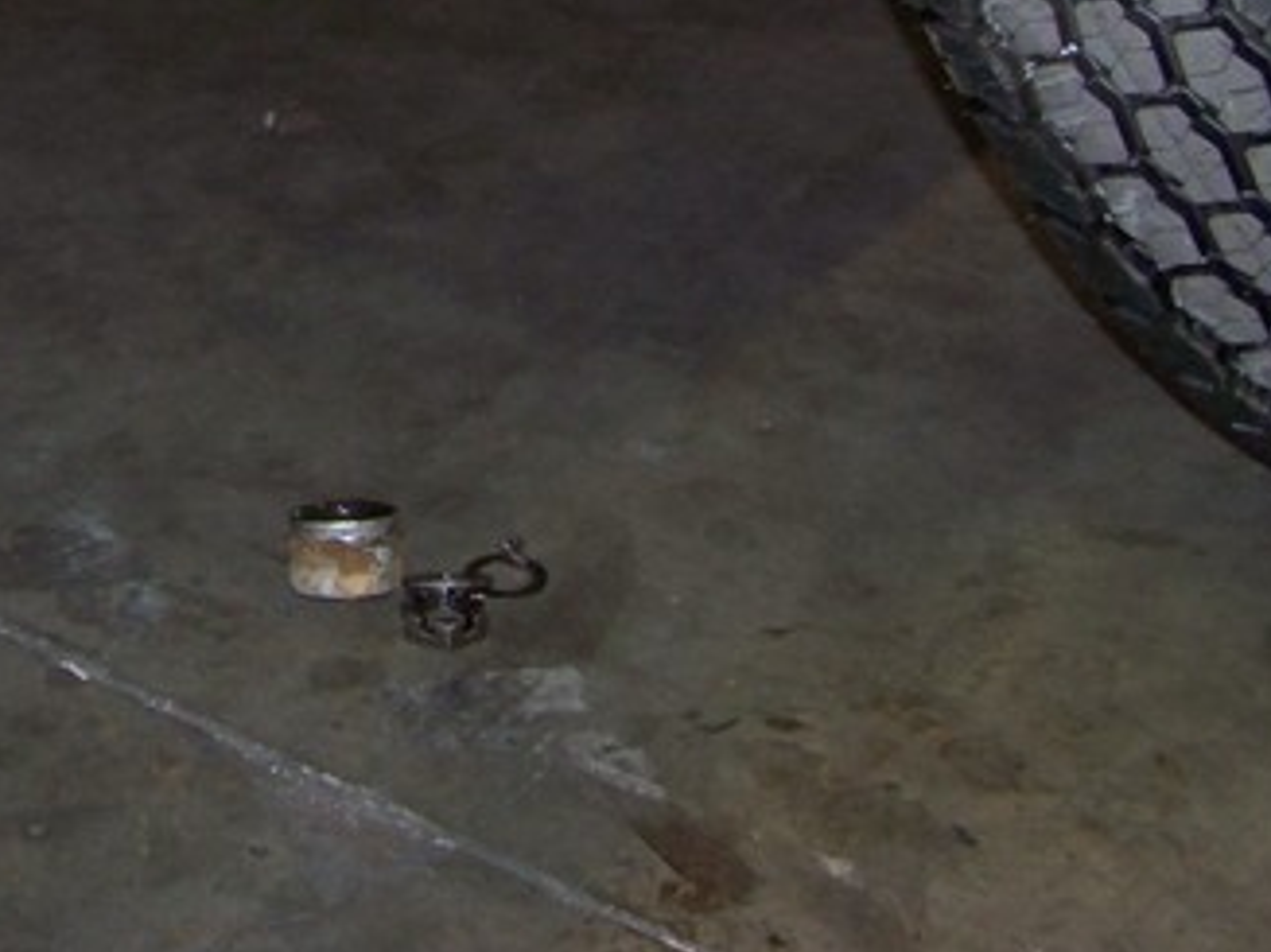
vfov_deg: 18.5
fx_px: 2826
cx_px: 260
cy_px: -41
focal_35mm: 77
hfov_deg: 24.9
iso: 200
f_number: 2.8
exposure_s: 1/30
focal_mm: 5.85
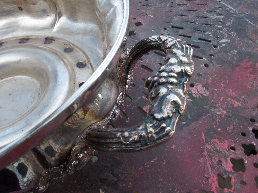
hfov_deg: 60.0
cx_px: 129
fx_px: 224
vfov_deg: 46.8
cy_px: 96
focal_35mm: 30
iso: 80
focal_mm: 5.3
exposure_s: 1/125
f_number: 3.4
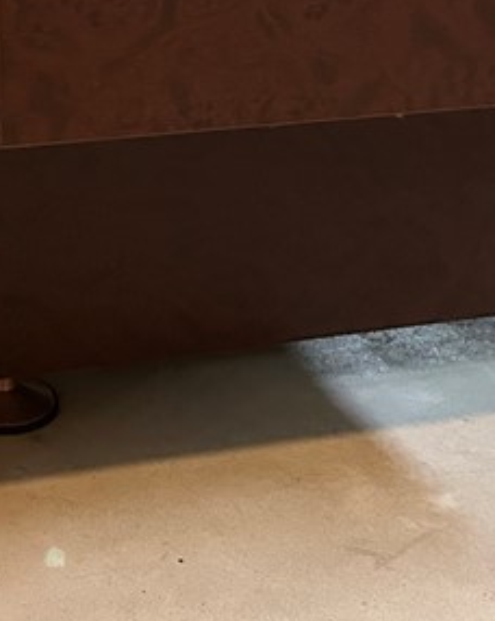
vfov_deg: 19.8
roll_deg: -0.9
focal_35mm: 91
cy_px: -126
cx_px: -43
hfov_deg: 16.4
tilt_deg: -12.8
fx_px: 1670
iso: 500
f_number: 1.5
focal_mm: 5.7
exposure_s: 1/60
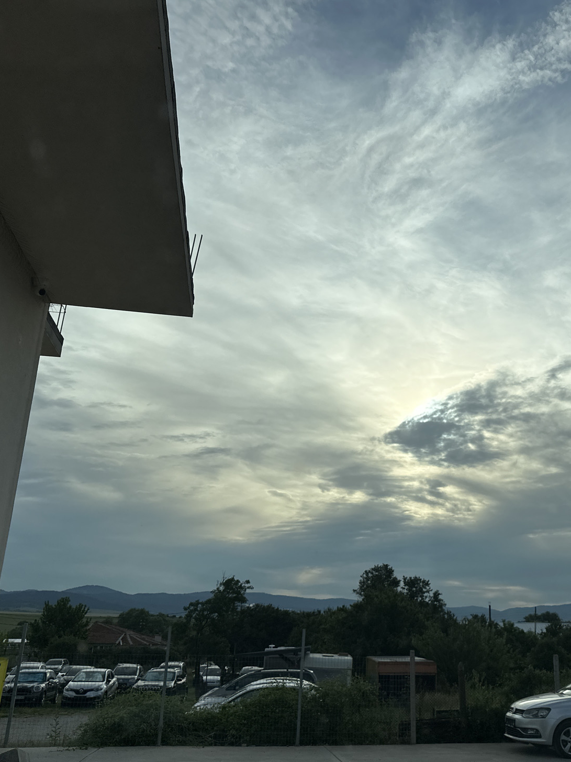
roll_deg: -0.8
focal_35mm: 33
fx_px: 726
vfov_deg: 55.4
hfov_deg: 41.9
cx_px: 412
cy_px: 376
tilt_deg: +18.4
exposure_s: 1/10753
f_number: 1.78
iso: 80
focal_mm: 6.86
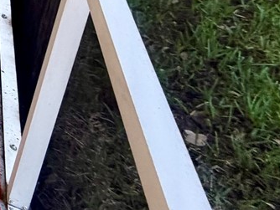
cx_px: -342
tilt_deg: -18.4
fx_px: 542
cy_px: -183
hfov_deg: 16.7
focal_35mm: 67
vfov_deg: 17.3
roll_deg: -0.3
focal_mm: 2.22
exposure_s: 1/121
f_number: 2.2
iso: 80
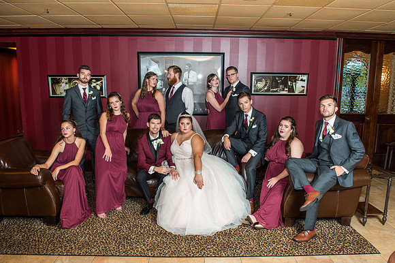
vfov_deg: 50.4
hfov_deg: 70.4
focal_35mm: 25
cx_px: 207
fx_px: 280
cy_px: 134
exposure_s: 1/45
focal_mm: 24
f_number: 4.8
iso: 400
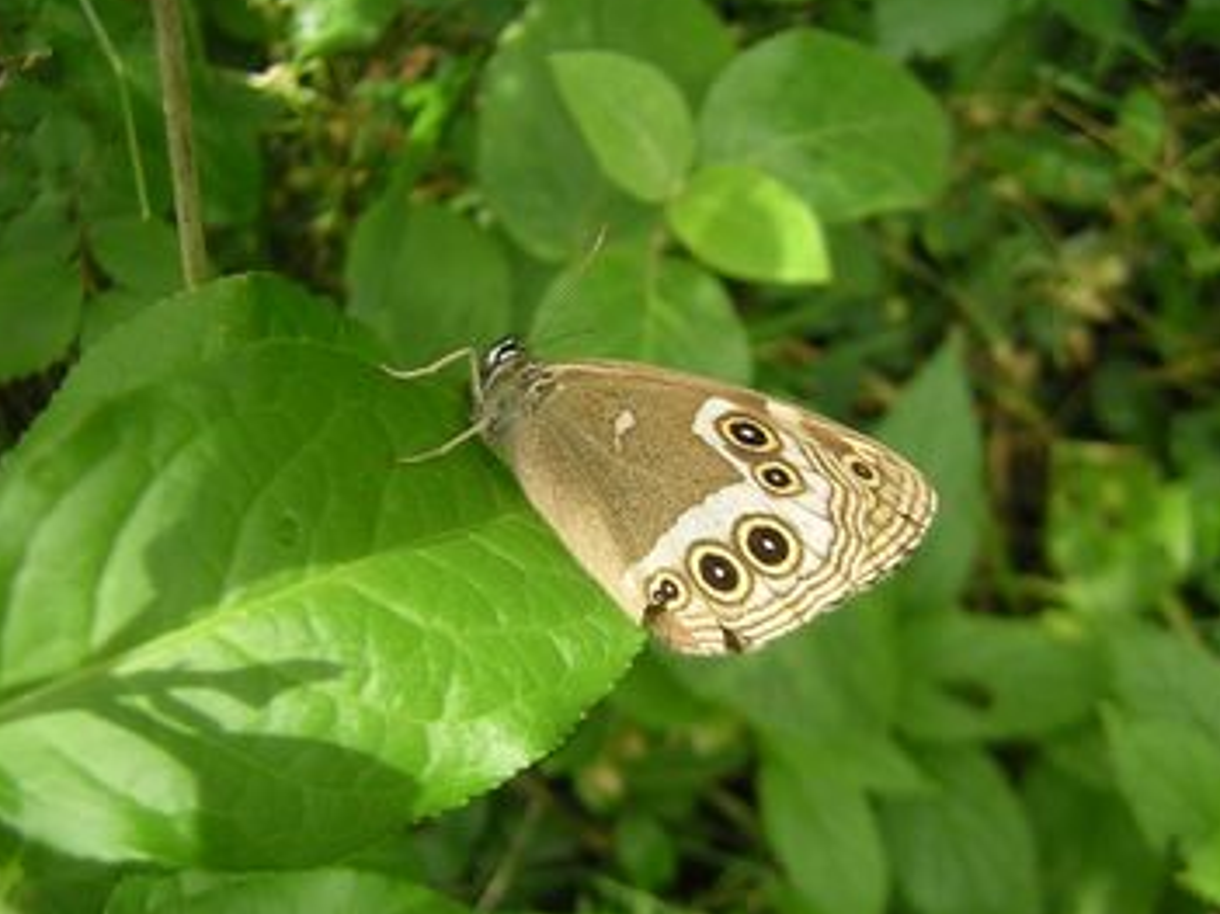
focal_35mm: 41
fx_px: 1445
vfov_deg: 35.1
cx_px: 608
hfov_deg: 45.8
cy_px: 466
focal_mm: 4.7
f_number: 2.6
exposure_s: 1/181
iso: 100
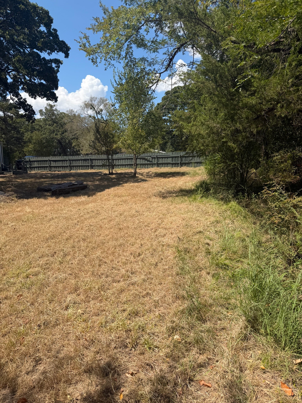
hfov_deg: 56.8
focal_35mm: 24
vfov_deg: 71.6
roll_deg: +1.3
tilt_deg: -5.9
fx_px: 279
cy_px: 202
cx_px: 151
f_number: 1.78
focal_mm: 6.76
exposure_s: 1/3953
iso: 80
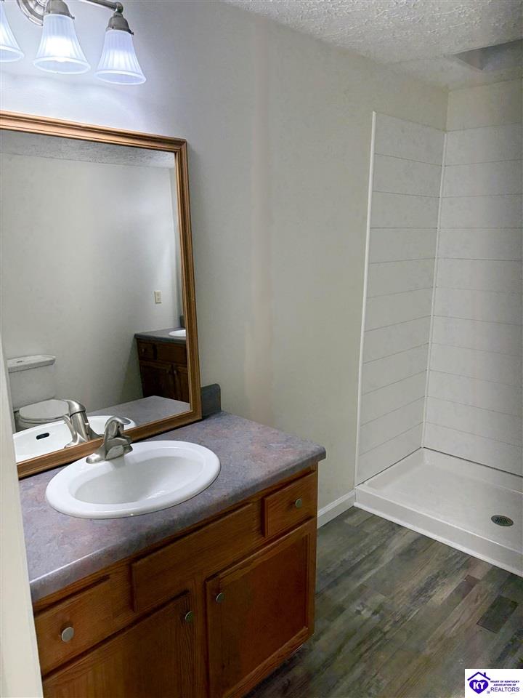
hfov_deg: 53.1
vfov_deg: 67.3
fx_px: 524
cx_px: 262
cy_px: 349
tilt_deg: -12.6
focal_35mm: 26
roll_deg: -1.7
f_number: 1.6
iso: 125
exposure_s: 1/206
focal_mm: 5.96
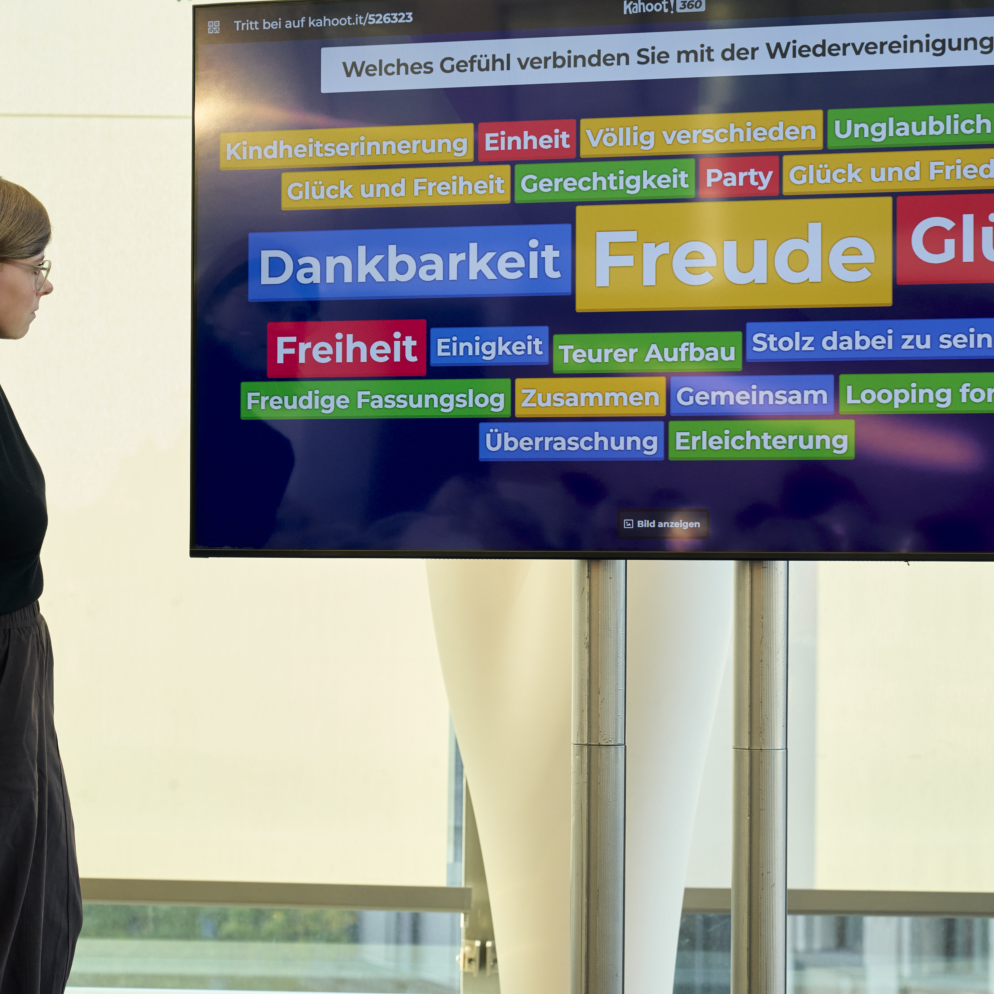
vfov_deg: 18.1
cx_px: 379
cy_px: 471
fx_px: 3119
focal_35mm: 96
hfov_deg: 18.1
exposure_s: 1/320
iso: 800
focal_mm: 70
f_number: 5
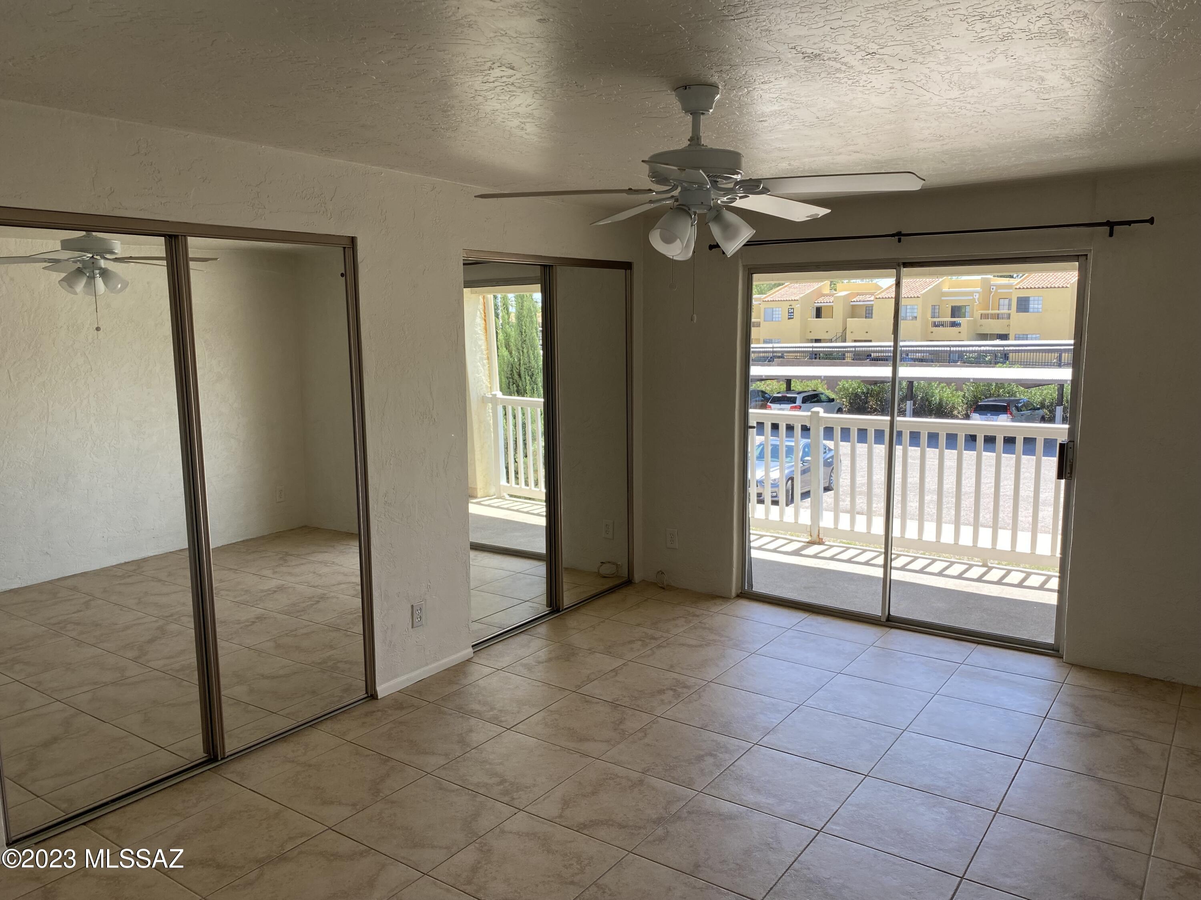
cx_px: 600
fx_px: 902
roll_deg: -0.1
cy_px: 450
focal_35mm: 26
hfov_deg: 67.3
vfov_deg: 53.1
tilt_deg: -8.9
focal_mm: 4.25
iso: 32
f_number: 1.8
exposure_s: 1/284
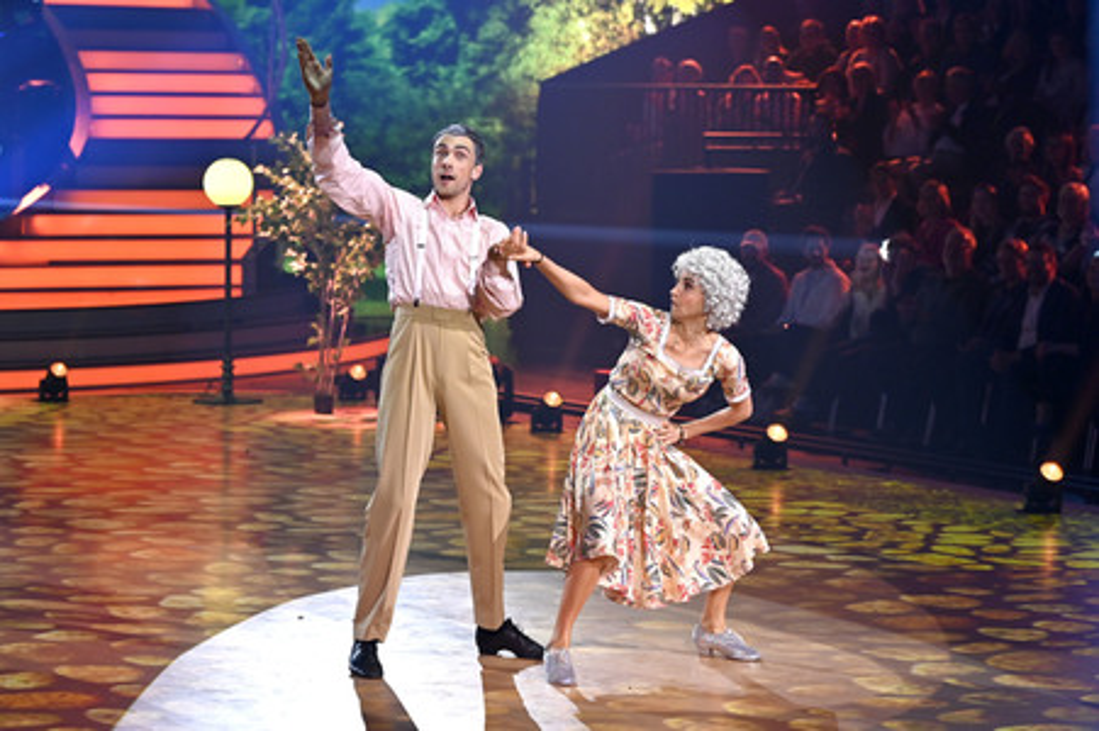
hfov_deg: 20.6
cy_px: 366
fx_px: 3020
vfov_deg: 13.8
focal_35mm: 99
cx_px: 550
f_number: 4.5
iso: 800
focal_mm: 99
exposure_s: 1/400
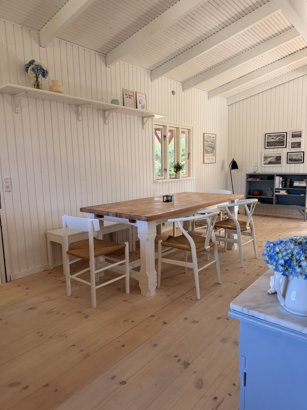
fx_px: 284
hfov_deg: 56.8
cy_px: 205
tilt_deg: -8.6
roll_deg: +0.5
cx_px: 154
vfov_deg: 71.6
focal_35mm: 24
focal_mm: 6.76
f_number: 1.78
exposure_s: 1/121
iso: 160
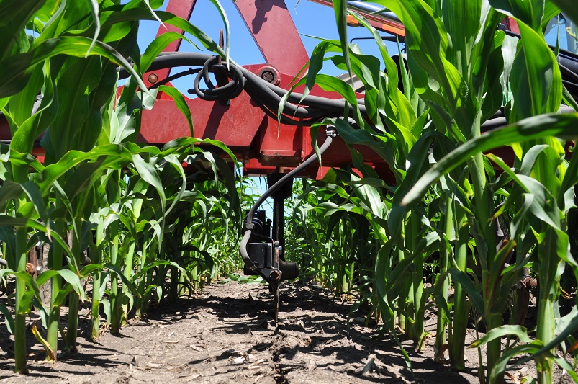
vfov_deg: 35.6
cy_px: 239
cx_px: 285
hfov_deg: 51.9
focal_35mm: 37
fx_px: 593
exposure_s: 1/320
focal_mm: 18
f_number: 9
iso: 200
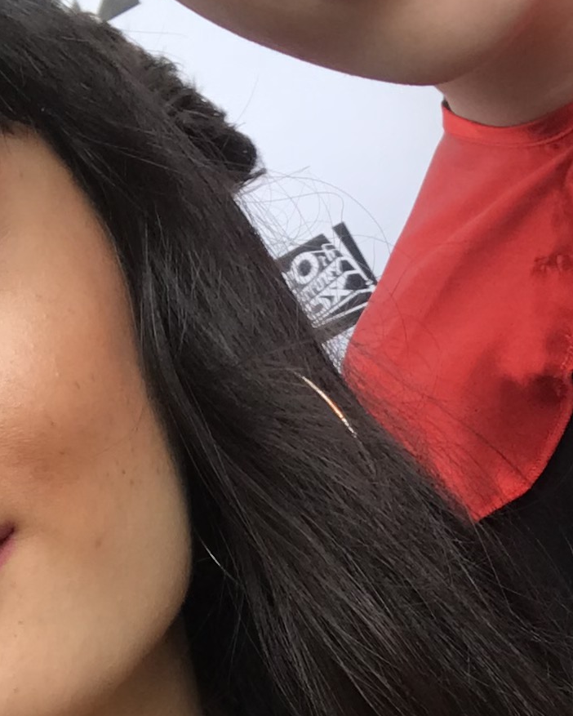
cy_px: 545
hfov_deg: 13.9
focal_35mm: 110
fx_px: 2331
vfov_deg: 17.4
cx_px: 475
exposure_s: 1/255
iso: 25
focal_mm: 2.87
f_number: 2.2
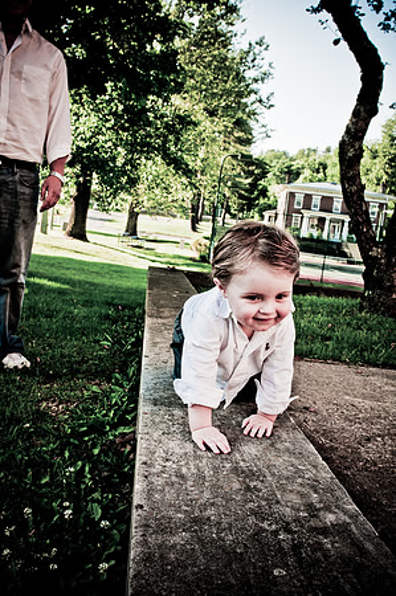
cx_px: 198
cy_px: 298
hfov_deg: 36.8
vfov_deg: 53.2
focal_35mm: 36
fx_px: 595
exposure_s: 1/250
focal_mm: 24
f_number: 8
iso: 200
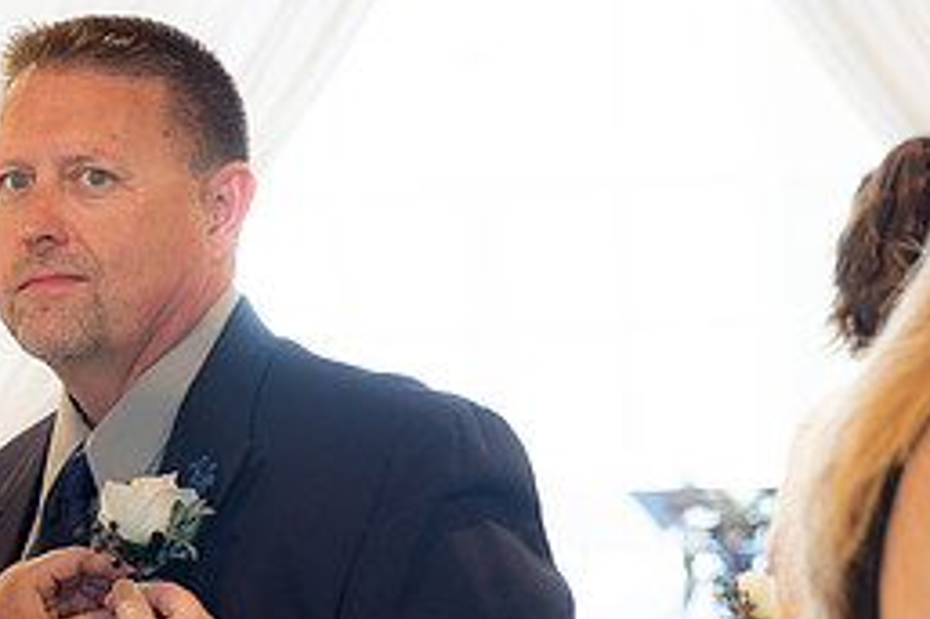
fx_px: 3072
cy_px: 356
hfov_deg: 16.8
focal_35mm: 119
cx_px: -24
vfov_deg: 11.5
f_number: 3.2
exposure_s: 1/125
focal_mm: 48
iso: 640
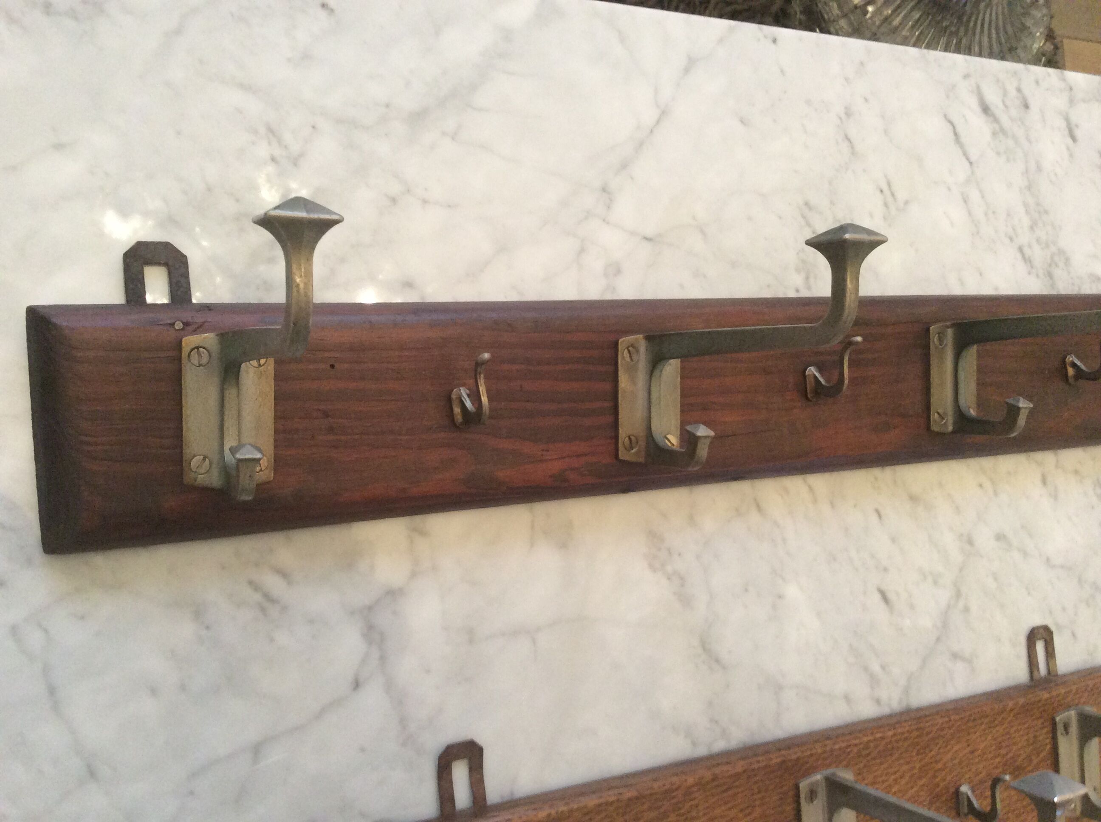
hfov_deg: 56.9
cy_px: 411
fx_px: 1016
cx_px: 550
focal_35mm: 32
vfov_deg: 44.1
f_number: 2.4
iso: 160
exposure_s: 1/25
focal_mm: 3.3
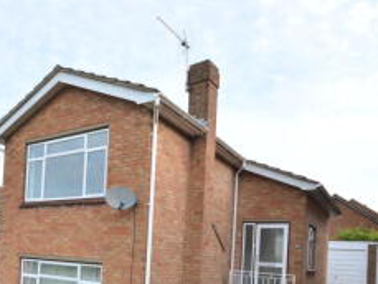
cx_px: 134
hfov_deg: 58.9
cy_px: 247
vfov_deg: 43.4
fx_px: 328
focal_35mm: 30
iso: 200
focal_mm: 10
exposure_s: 1/250
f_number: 8
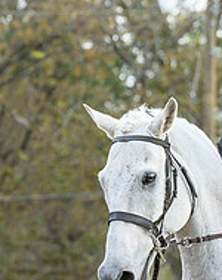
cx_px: 71
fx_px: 4646
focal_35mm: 563
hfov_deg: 2.7
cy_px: 394
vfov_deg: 3.4
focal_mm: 90
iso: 640
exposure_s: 1/1000
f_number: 3.5
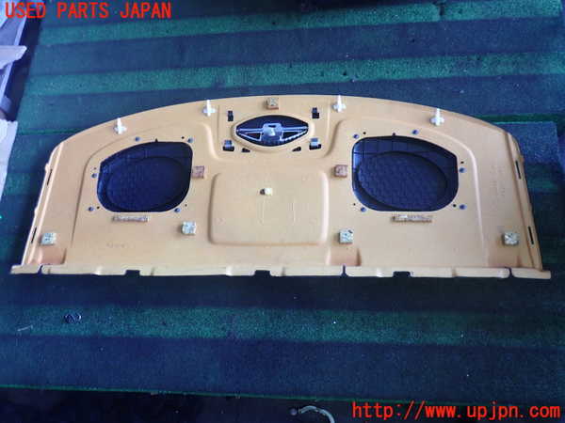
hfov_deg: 60.0
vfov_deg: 46.8
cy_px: 212
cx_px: 282
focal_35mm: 30
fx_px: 490
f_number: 2.3
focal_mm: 5.4
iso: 200
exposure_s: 1/60
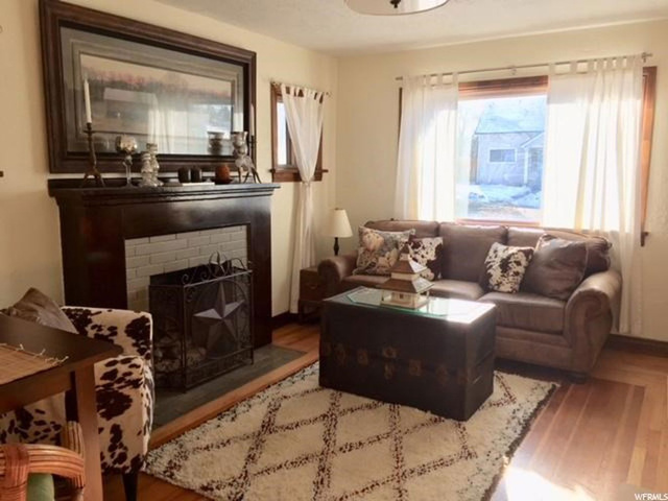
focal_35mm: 29
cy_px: 250
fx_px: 560
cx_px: 334
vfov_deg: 48.2
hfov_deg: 61.7
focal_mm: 4.15
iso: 32
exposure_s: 1/247
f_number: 2.2
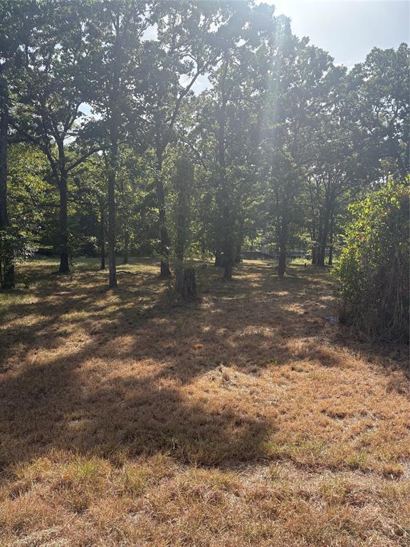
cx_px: 205
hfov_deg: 53.1
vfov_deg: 67.3
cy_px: 274
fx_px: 411
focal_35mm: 26
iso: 64
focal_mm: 5.96
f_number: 1.6
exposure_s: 1/2283
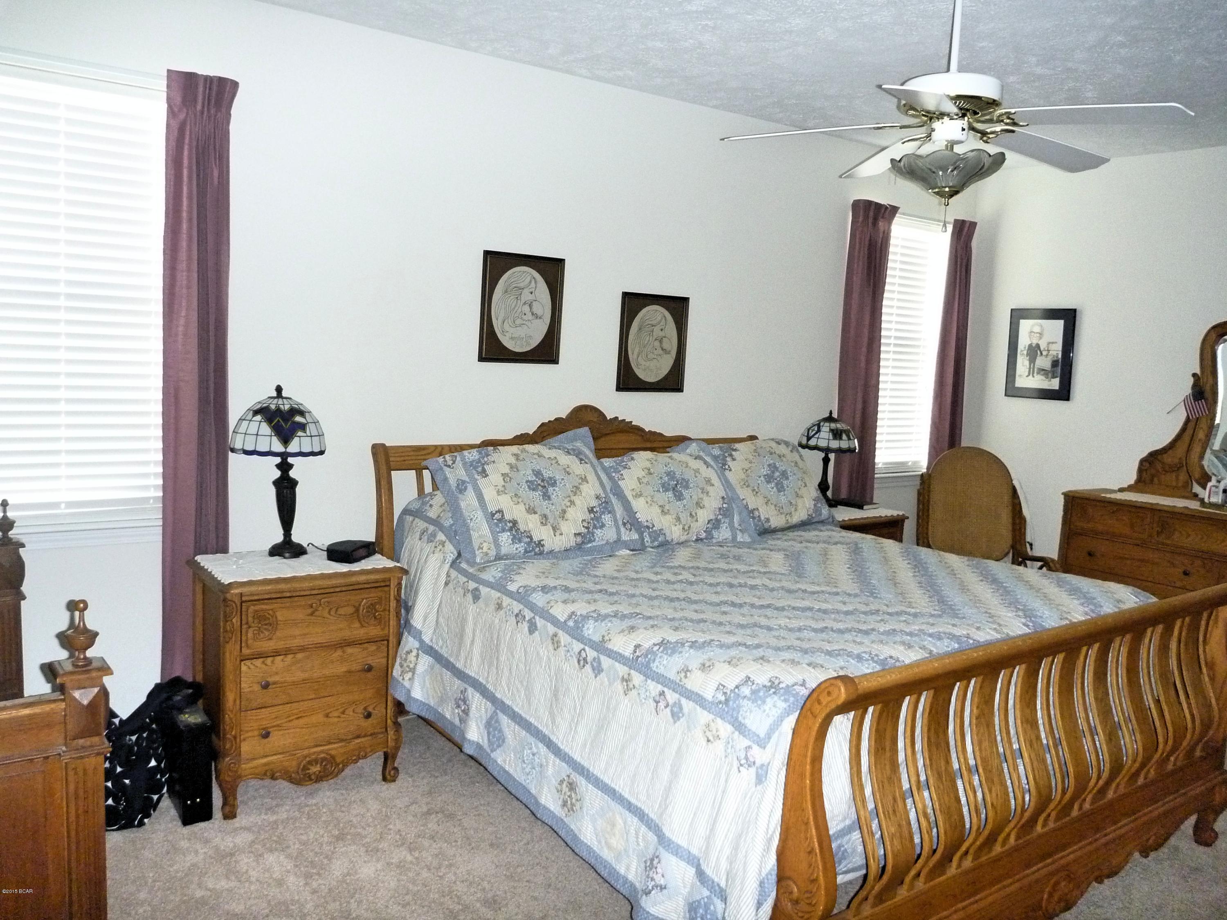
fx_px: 992
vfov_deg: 49.7
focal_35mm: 28
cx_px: 614
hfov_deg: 63.4
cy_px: 460
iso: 500
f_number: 3.3
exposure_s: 1/30
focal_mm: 4.9
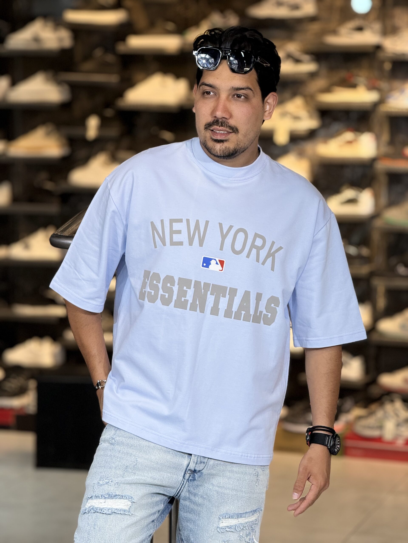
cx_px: 204
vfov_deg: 16.4
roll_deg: -1.7
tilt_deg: -6.3
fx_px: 1886
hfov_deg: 12.3
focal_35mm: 120
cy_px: 272
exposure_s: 1/100
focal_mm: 15.66
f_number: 2.8
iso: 125
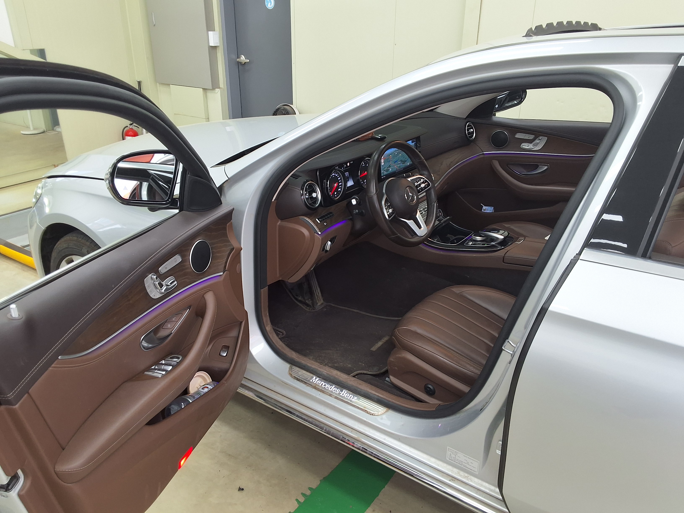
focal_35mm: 28
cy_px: 256
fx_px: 553
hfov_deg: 63.4
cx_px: 342
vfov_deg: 49.7
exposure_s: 1/60
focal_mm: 2.91
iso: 50
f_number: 1.9
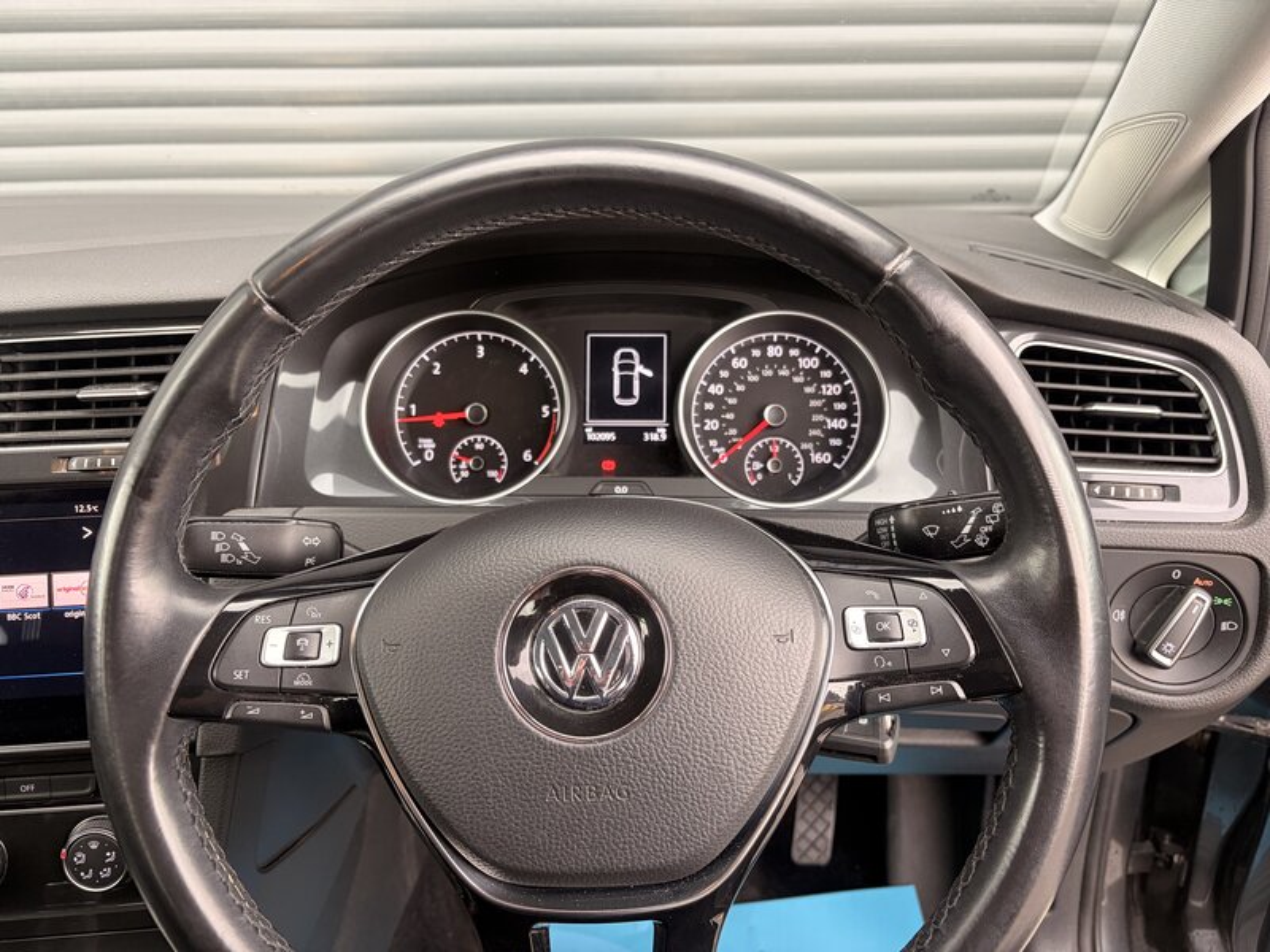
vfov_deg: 53.1
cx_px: 635
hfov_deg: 67.3
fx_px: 954
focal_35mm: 26
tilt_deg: -22.5
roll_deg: +1.2
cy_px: 476
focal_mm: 5.96
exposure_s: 1/61
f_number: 1.6
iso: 125
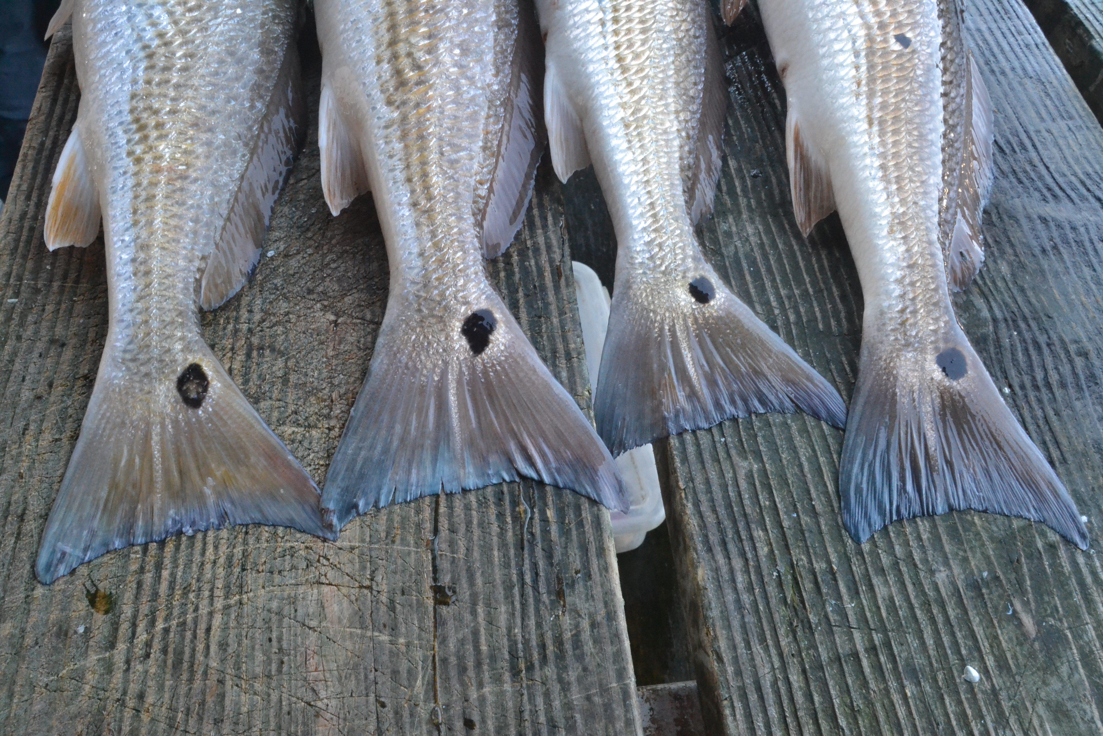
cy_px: 368
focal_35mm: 36
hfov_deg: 53.1
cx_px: 552
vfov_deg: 36.9
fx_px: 1103
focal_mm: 24
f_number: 16
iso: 3200
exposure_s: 1/80
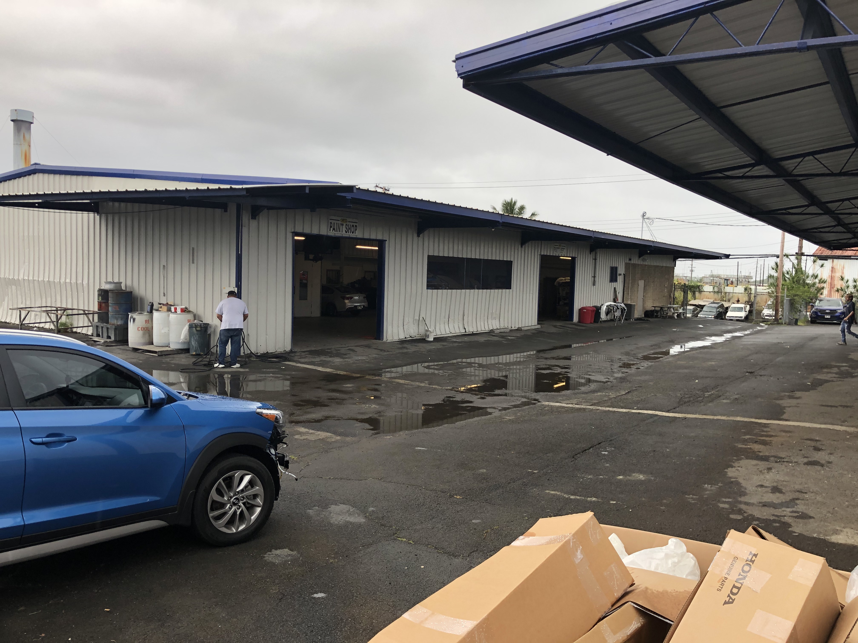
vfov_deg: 49.7
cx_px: 429
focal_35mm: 28
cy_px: 322
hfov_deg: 63.4
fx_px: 694
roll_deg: -1.2
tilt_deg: -2.8
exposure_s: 1/249
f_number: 1.8
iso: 20
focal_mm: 4
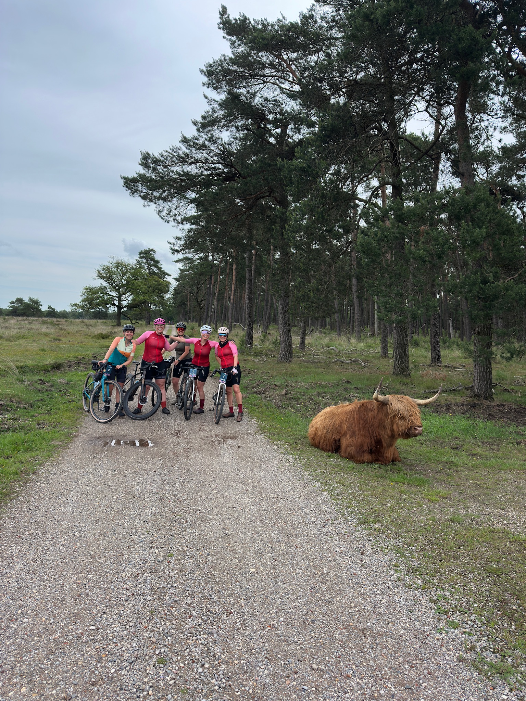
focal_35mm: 24
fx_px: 486
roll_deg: -2.7
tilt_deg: -0.9
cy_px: 350
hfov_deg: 56.8
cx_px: 263
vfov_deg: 71.6
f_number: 1.78
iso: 100
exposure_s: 1/3058
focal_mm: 6.86
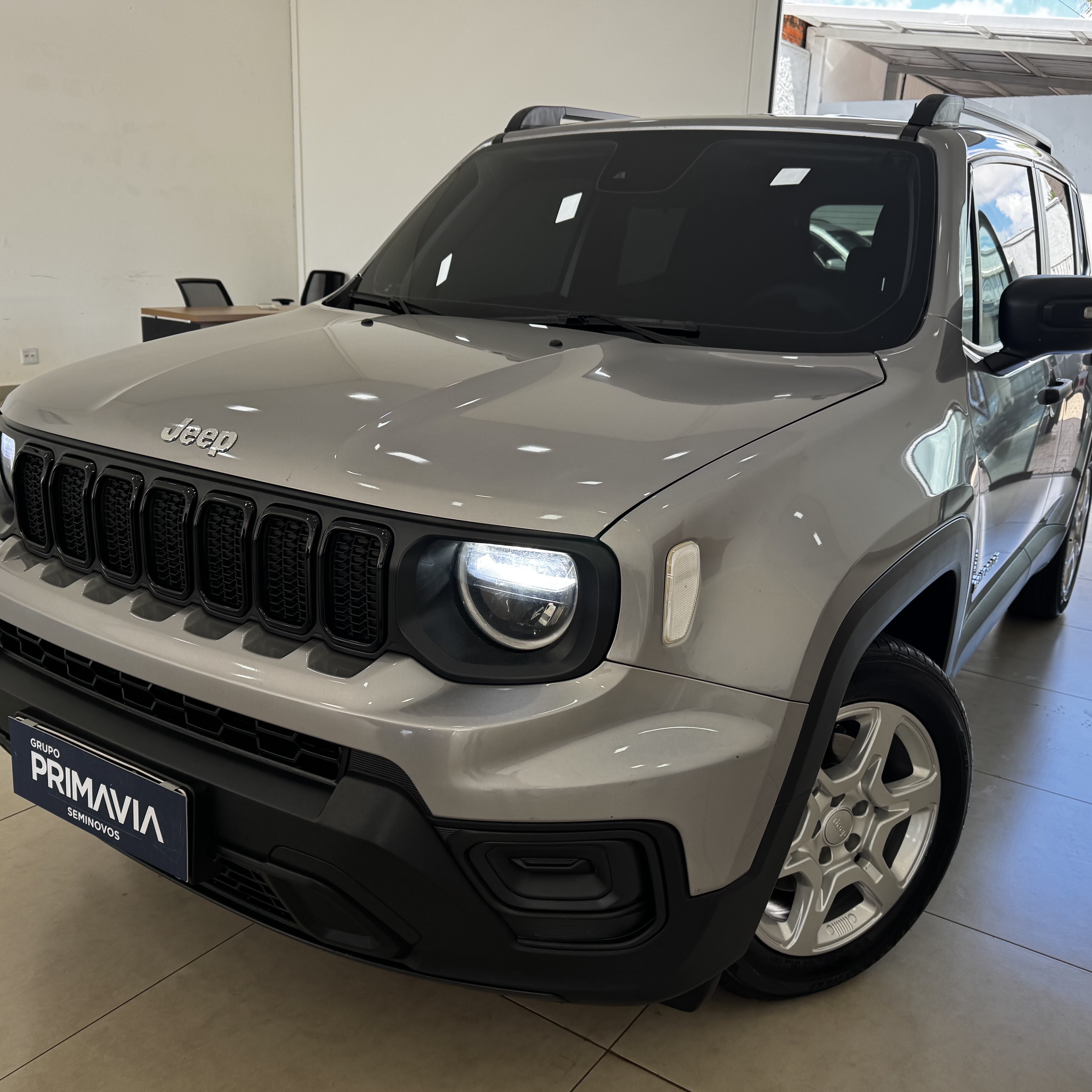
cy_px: 551
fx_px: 1035
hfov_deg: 55.6
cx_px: 554
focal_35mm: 29
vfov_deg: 55.6
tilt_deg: -17.0
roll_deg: -2.5
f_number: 1.78
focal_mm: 6.76
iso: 64
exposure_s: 1/215
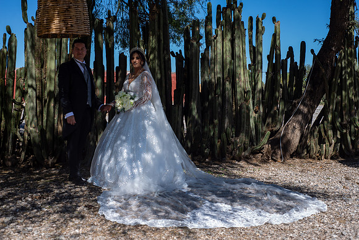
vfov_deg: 27.0
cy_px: 120
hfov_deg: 39.6
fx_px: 499
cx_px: 180
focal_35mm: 50
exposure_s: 1/250
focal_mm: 50
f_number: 6.3
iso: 100
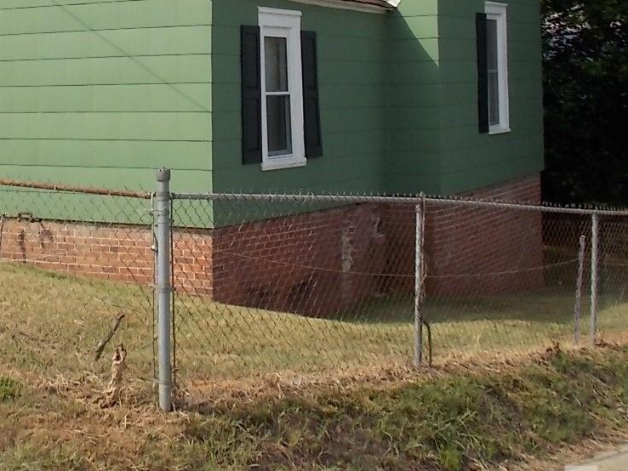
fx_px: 1180
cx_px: 96
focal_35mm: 65
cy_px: 87
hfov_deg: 28.9
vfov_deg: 22.3
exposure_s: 1/500
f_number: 3.3
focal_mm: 5.3
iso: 80
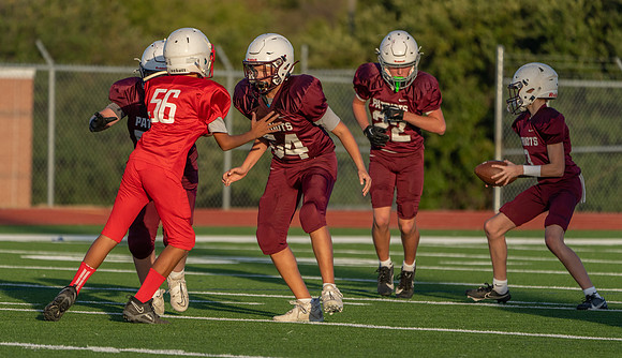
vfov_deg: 2.5
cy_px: 187
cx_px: 283
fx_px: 8192
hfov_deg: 4.3
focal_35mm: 494
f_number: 5.6
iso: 400
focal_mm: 400
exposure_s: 1/1250
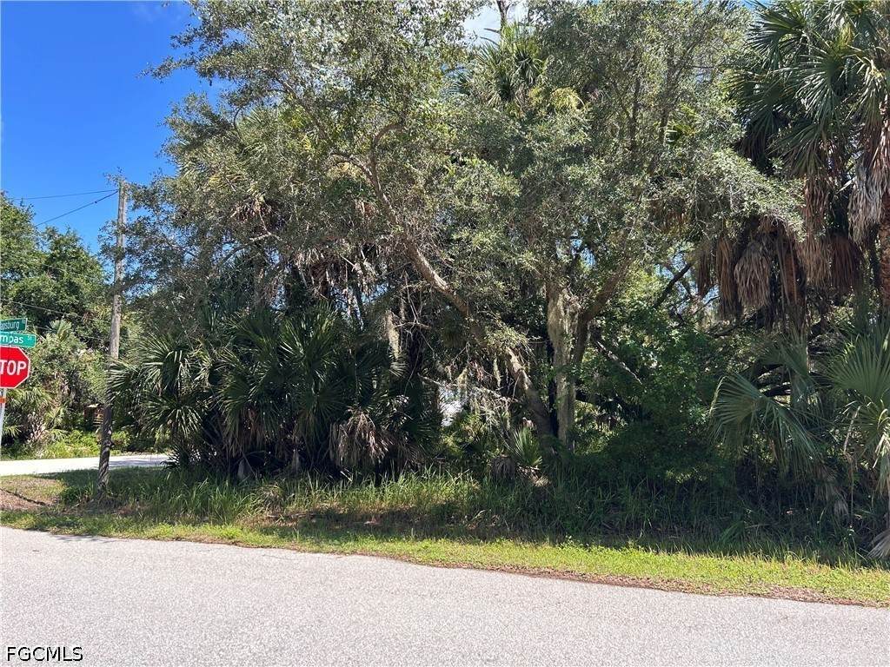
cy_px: 334
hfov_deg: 67.3
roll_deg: +0.1
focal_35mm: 26
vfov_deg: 53.1
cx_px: 445
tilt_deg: +8.0
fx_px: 668
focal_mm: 5.7
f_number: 1.5
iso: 50
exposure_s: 1/1159
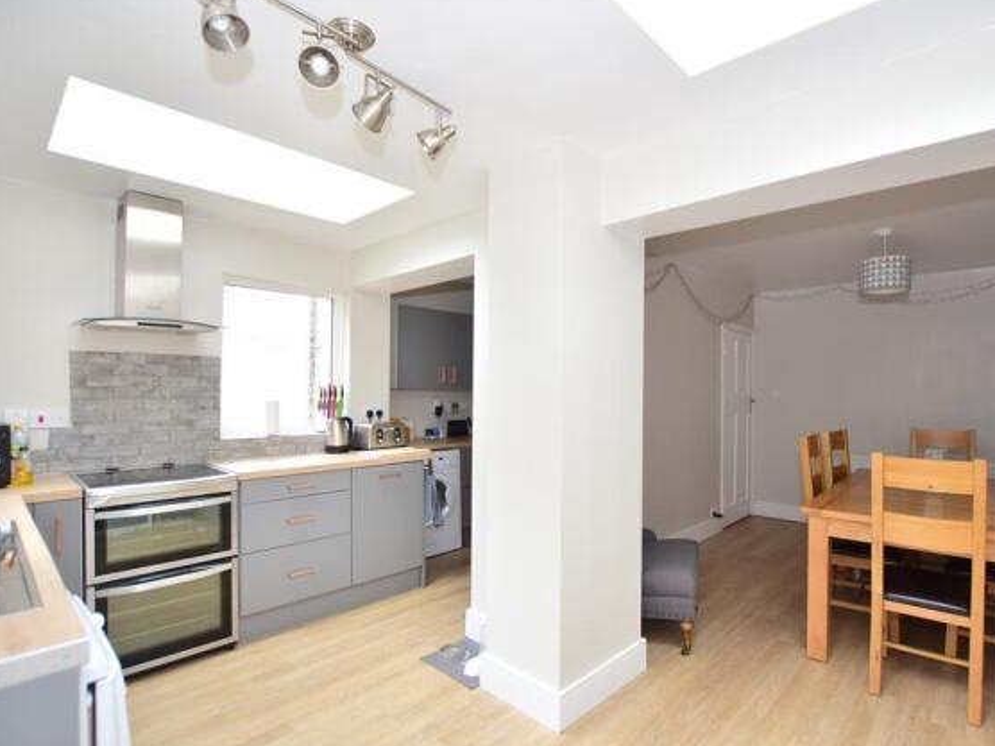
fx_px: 489
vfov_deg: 74.7
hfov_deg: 90.7
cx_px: 551
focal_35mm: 17
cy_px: 378
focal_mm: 10
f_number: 3.5
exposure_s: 1/60
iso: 500
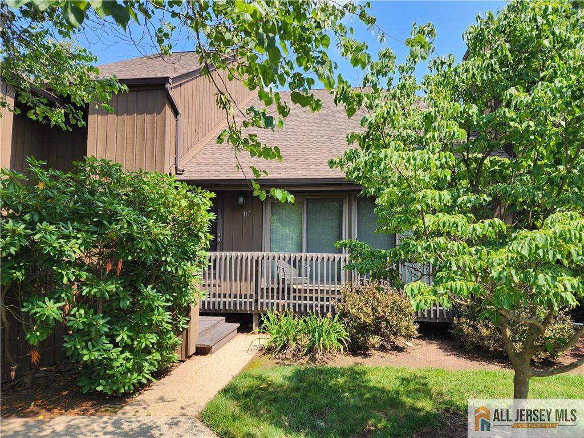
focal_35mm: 23
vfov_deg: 58.9
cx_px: 292
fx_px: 388
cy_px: 219
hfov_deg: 73.9
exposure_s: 1/356
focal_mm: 6.4
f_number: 1.8
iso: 12
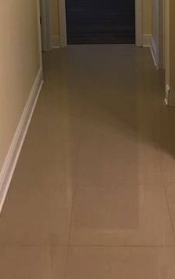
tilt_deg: -12.3
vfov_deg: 29.4
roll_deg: +1.4
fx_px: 488
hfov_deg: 20.3
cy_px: -13
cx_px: 80
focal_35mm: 64
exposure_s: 1/24
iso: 40
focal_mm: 3.99
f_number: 1.8
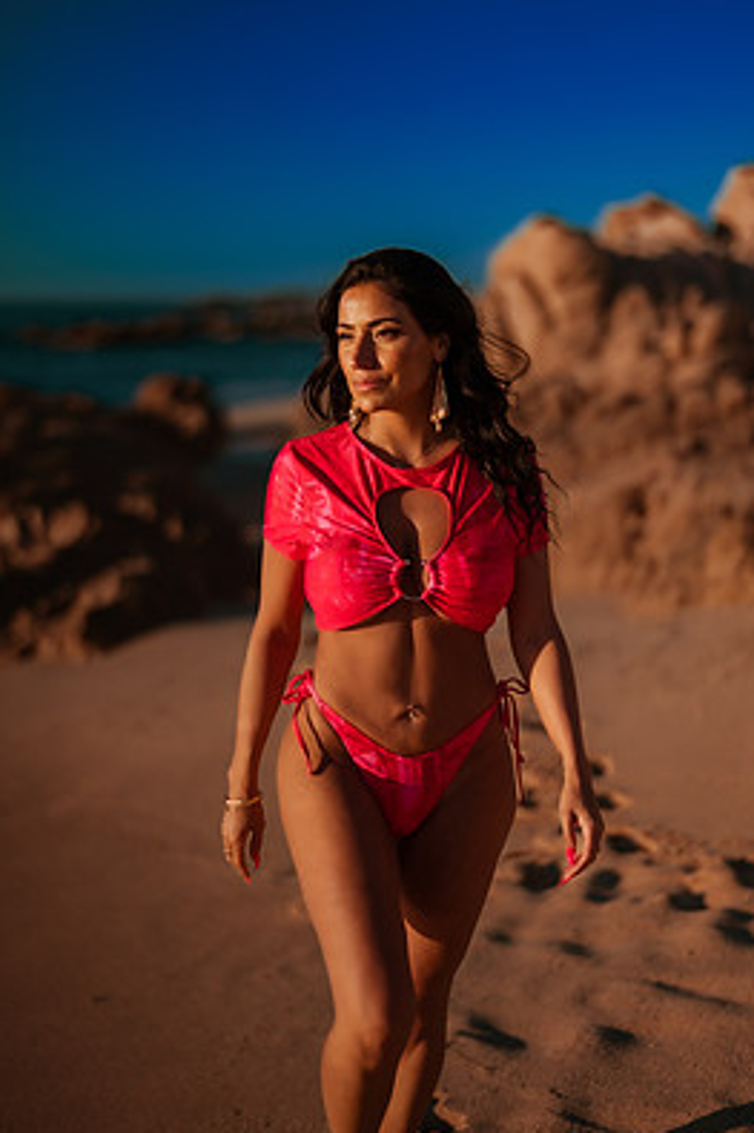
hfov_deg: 20.6
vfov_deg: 30.5
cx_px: 420
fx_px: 2075
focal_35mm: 66
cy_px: 522
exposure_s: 1/8000
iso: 50
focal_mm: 58
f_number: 1.4
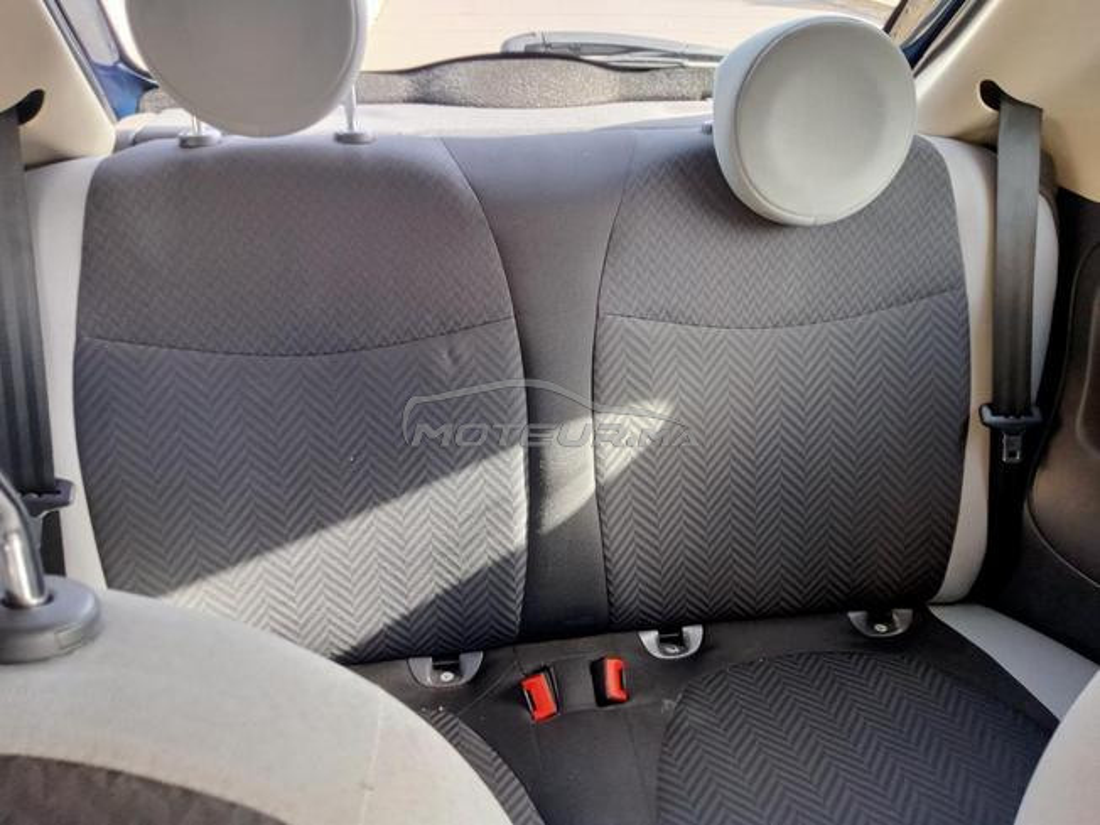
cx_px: 550
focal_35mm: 28
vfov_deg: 49.7
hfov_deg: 63.4
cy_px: 412
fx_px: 890
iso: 142
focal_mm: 3.37
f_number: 2.2
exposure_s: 1/33.3
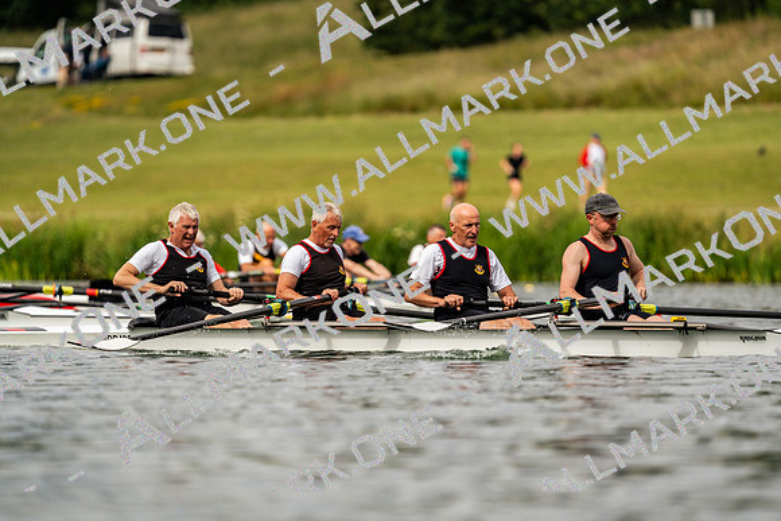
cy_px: 260
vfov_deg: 2.5
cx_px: 390
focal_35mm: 547
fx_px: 11869
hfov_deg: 3.8
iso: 250
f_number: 6.3
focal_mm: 547
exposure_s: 1/2000
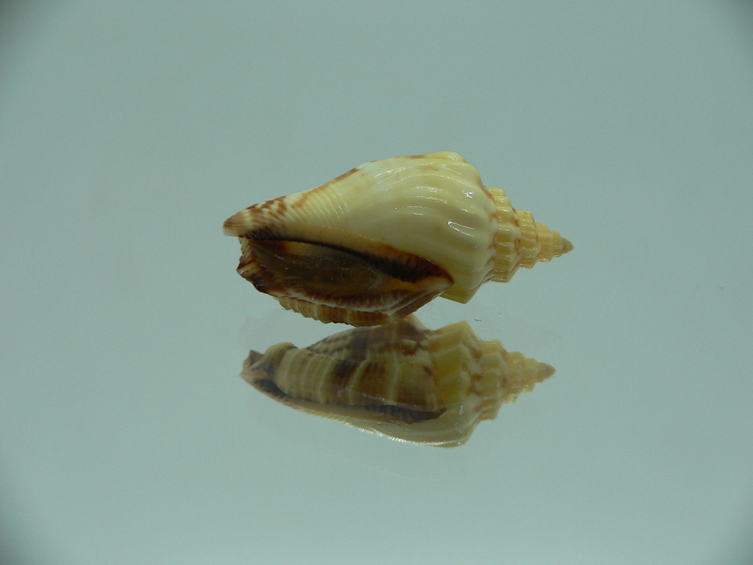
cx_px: 376
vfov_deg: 40.7
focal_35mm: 35
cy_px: 282
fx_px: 761
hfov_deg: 52.6
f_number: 2.8
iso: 80
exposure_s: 1/60
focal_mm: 4.6
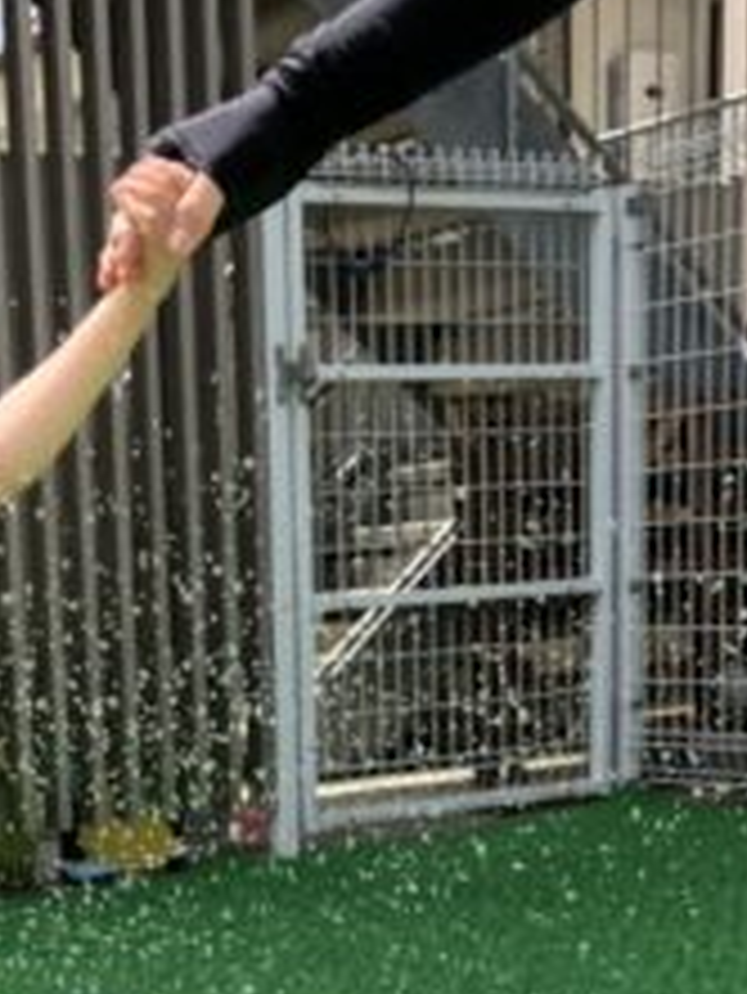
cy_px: 1151
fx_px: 2185
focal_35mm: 76
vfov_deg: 23.7
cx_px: 144
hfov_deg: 19.2
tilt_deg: -16.2
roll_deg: -0.3
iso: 32
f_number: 1.8
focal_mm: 3.99
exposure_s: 1/917
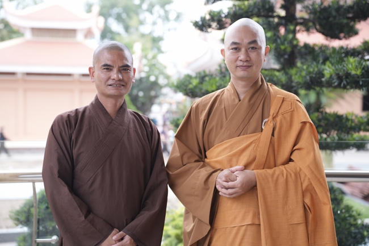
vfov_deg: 24.2
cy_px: 123
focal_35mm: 56
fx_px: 574
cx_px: 184
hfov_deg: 35.6
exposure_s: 1/200
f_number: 2.8
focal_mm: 56
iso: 125
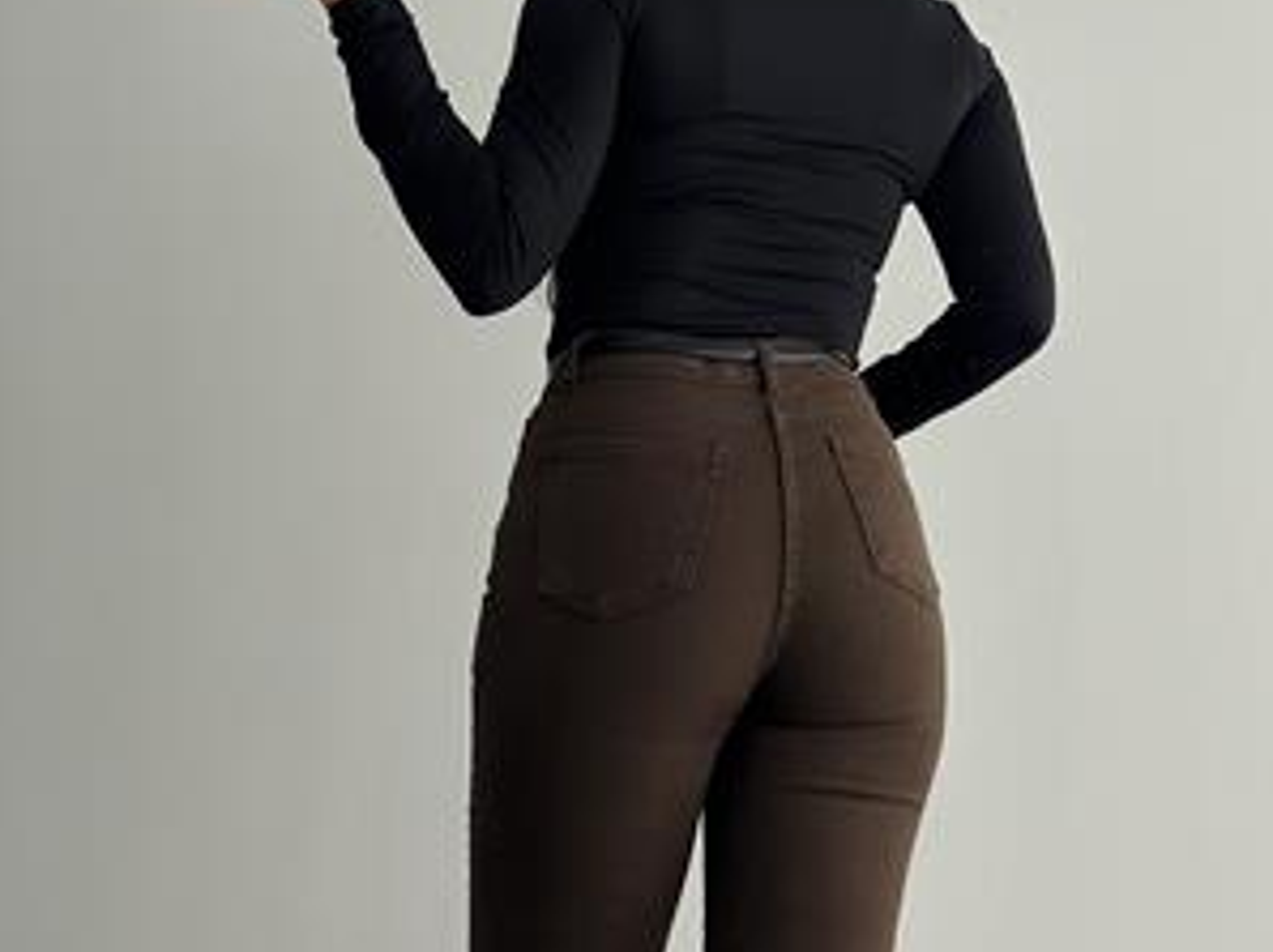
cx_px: 641
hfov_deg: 22.8
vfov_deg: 17.1
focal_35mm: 86
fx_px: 3160
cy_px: 463
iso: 80
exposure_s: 1/980
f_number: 1.78
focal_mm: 6.86
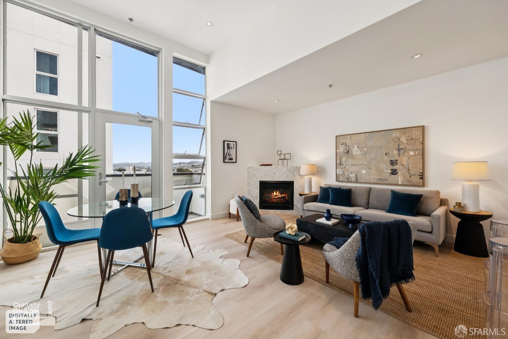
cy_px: 170
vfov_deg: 79.2
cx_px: 254
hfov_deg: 102.3
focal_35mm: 14
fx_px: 205
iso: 180
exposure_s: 1/30
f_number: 8
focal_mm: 14.5
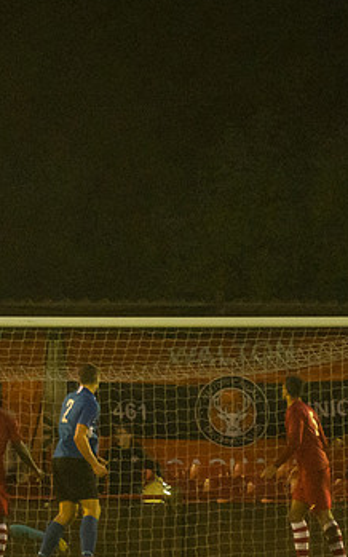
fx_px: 10596
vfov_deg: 3.0
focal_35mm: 698
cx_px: 70
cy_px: 264
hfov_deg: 1.9
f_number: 2.8
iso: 5000
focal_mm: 200
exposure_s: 1/800
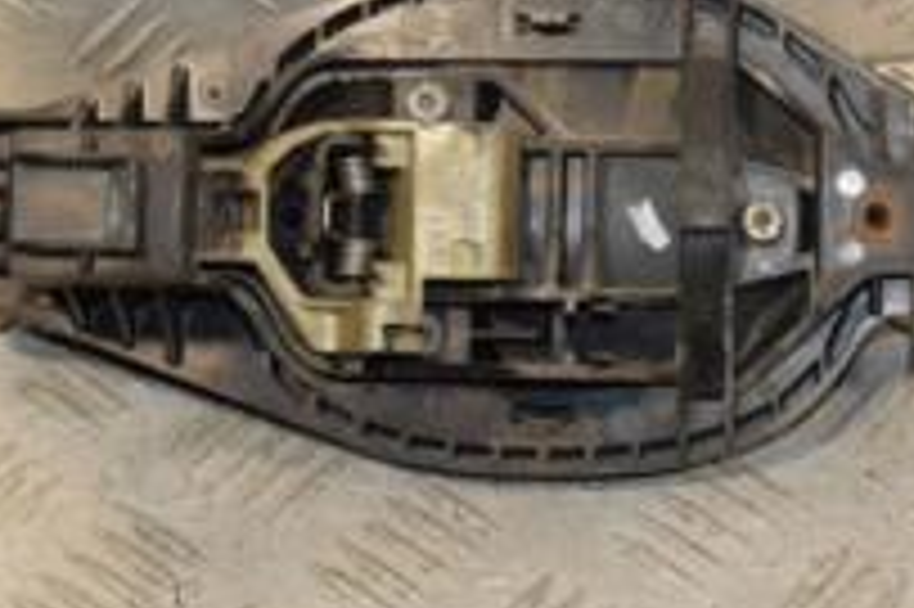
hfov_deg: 15.4
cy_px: 171
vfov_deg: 10.3
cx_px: 657
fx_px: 3374
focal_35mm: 133
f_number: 7.1
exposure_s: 1/200
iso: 800
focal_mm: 30
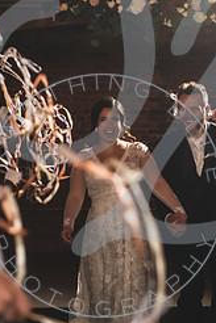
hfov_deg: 10.7
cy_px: 96
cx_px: 162
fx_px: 1152
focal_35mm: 128
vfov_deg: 16.0
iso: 1000
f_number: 2.8
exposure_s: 1/200
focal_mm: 70
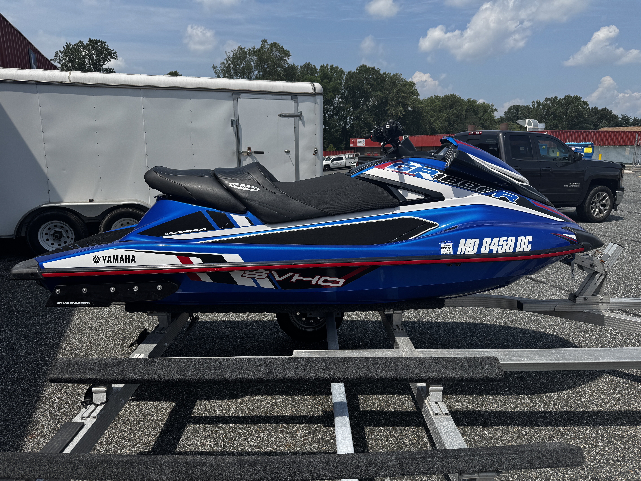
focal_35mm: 24
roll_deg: +0.3
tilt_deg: -12.4
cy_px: 240
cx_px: 320
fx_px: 444
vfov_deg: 56.8
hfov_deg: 71.6
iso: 80
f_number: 1.78
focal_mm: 6.76
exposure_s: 1/4608
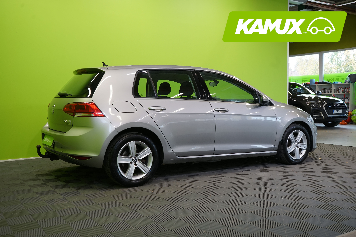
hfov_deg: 51.9
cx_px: 178
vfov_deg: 35.9
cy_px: 118
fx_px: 366
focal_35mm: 37
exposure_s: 1/40
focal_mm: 37
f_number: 6.3
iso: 640
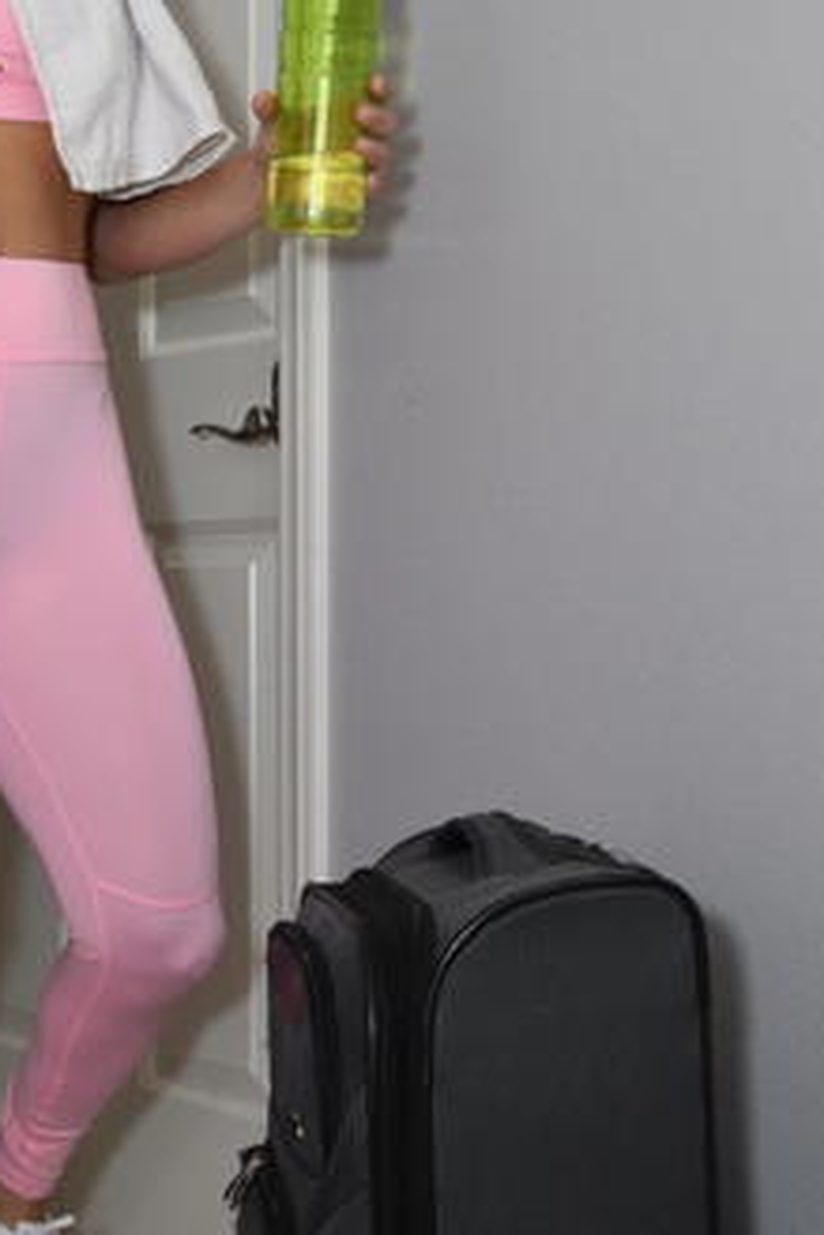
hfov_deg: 19.8
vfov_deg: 29.6
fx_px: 2332
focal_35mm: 68
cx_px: 128
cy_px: 540
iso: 800
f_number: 5
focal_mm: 31
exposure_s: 1/160
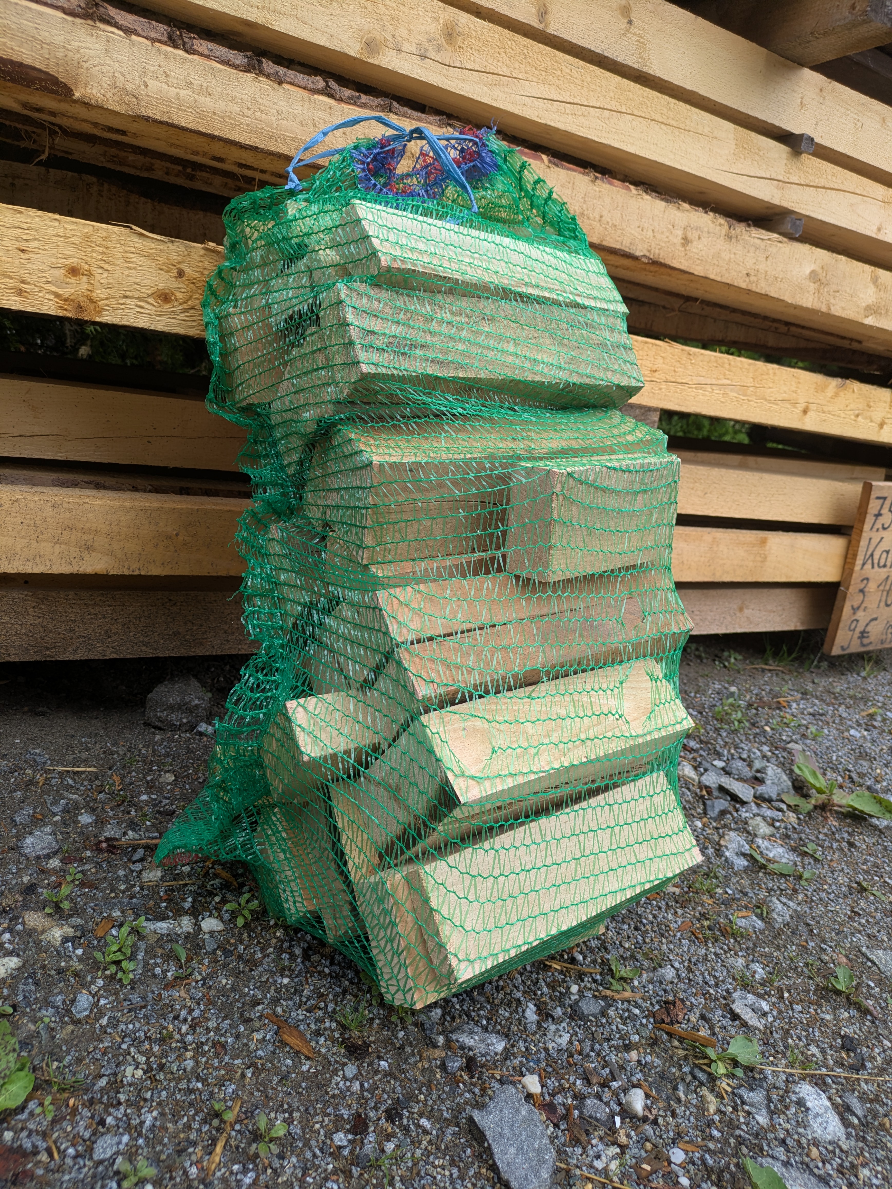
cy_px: 594
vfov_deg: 69.4
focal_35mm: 25
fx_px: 858
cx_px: 446
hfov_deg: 54.9
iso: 49
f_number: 1.89
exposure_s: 1/242
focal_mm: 5.43
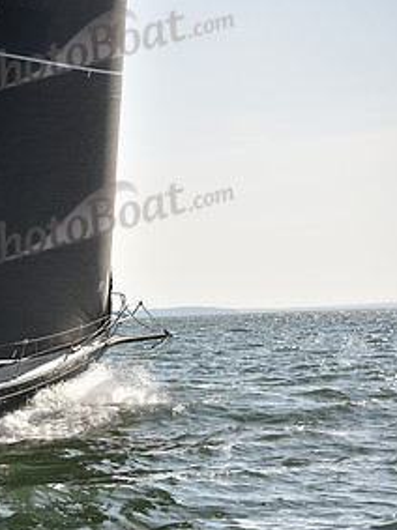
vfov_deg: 14.3
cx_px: -125
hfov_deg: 10.5
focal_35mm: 138
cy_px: 344
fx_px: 2112
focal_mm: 70
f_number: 4
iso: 250
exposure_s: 1/1000
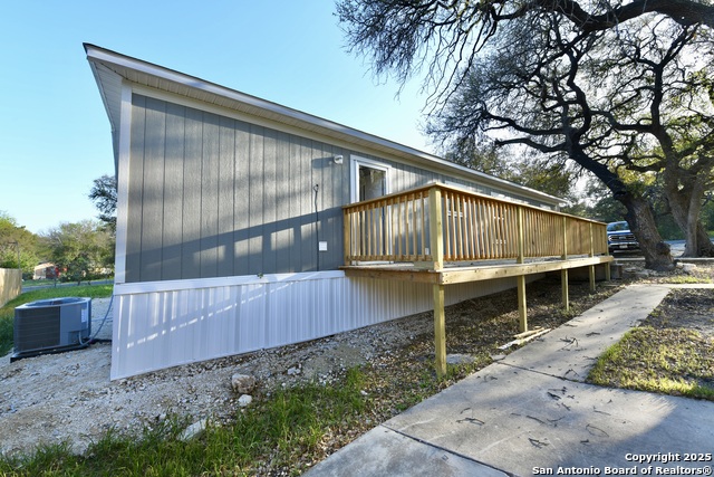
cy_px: 238
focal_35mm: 14
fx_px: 278
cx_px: 357
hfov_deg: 104.2
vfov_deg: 81.2
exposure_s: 1/80
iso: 160
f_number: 8
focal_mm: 14
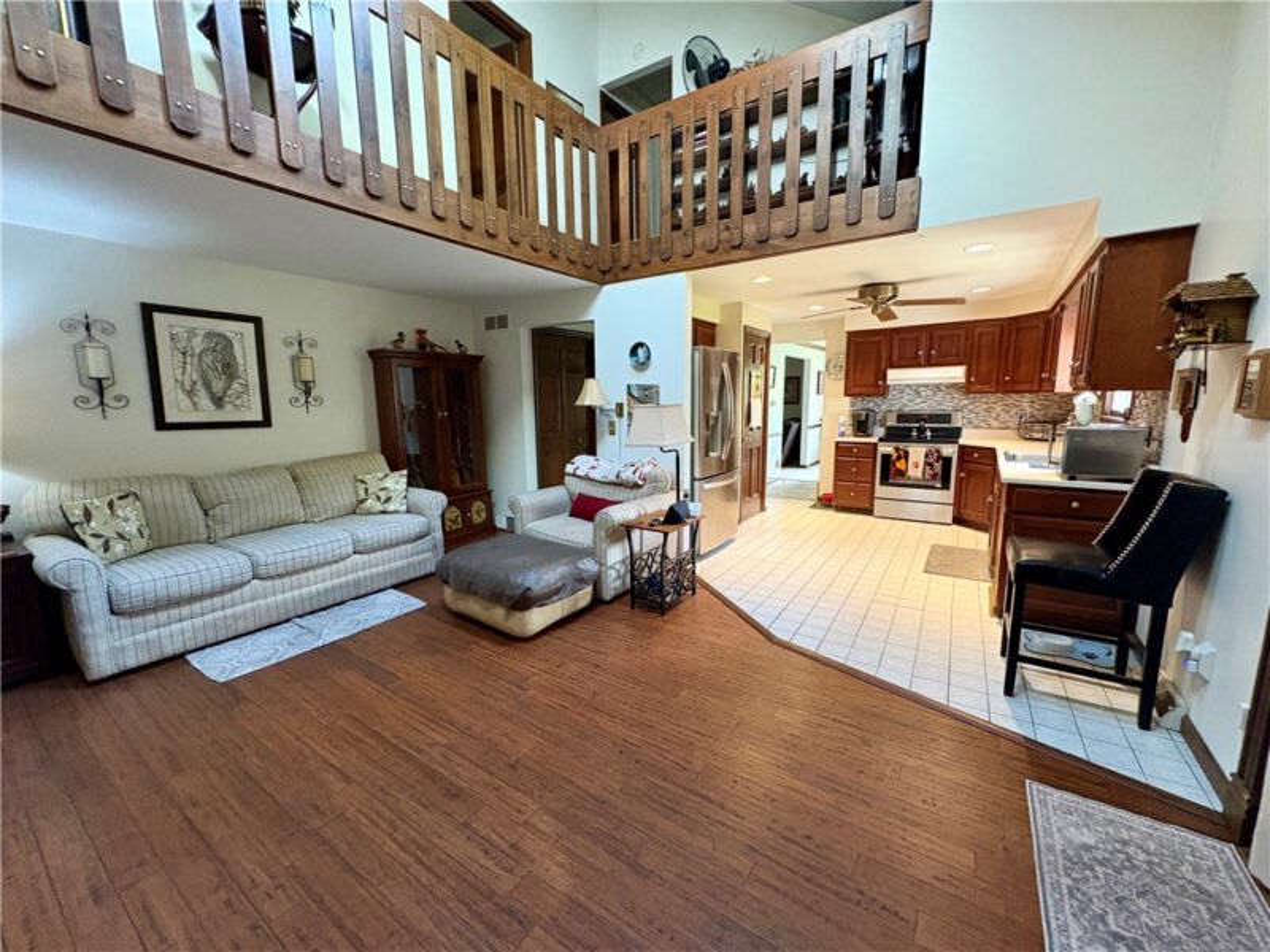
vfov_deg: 85.7
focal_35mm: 14
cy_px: 476
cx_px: 635
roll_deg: +0.7
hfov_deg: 102.1
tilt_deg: -8.6
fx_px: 514
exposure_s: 1/60
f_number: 2.2
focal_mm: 2.22
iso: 400
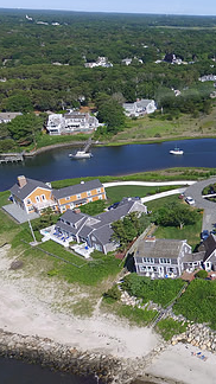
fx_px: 398
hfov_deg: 23.8
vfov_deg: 51.6
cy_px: 187
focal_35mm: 39
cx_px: 329
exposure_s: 1/1047
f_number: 2.8
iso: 100
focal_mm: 3.61
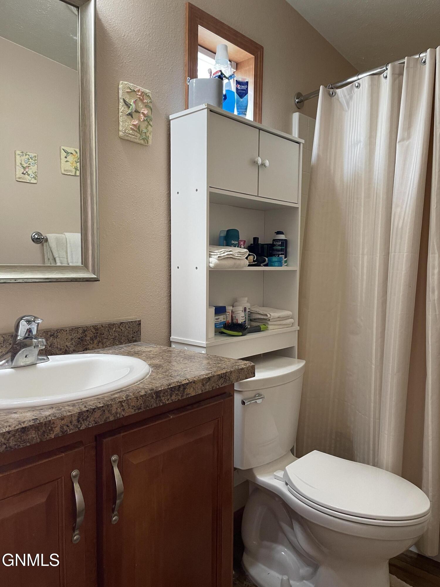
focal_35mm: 26
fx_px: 441
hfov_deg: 53.1
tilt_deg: -3.6
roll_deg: +0.2
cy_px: 294
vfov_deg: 67.3
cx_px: 220
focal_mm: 4.2
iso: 125
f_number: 1.6
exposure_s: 1/60
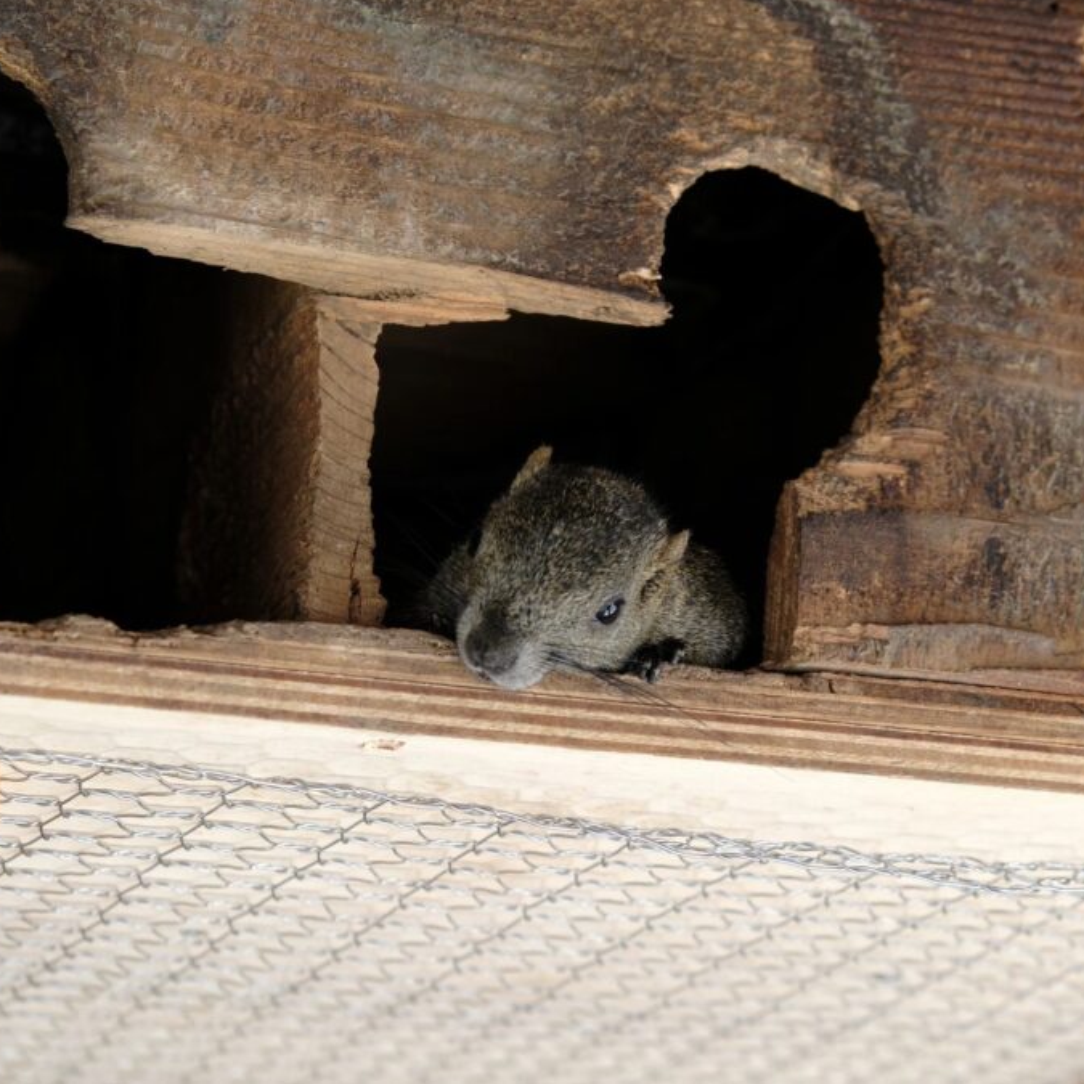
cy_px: 537
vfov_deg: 16.3
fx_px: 3791
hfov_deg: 16.3
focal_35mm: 107
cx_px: 567
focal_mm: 55
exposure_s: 1/80
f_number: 4
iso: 400
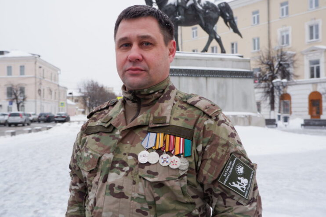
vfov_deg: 43.6
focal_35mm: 30
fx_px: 272
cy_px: 108
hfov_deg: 61.9
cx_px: 163
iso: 400
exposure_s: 1/180
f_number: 4.2
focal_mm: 20.9
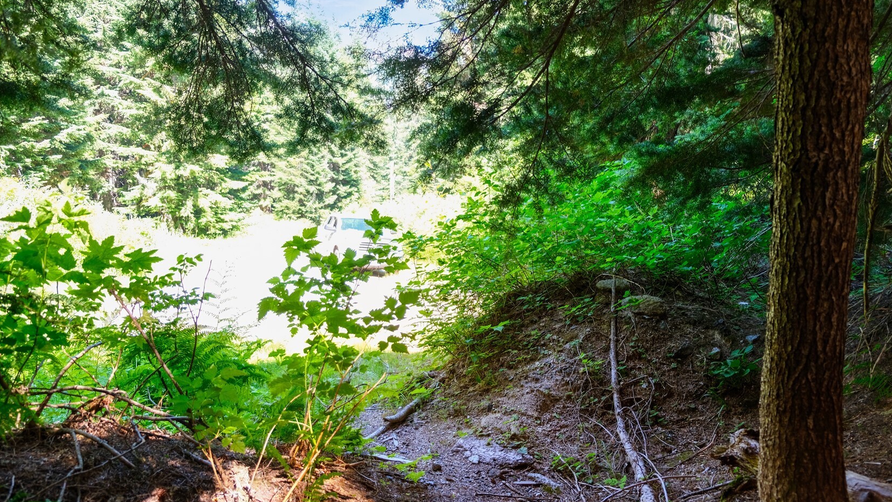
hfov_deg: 66.1
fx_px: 686
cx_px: 444
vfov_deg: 40.1
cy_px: 280
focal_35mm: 29
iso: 320
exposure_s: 1/70
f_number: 2.8
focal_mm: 18
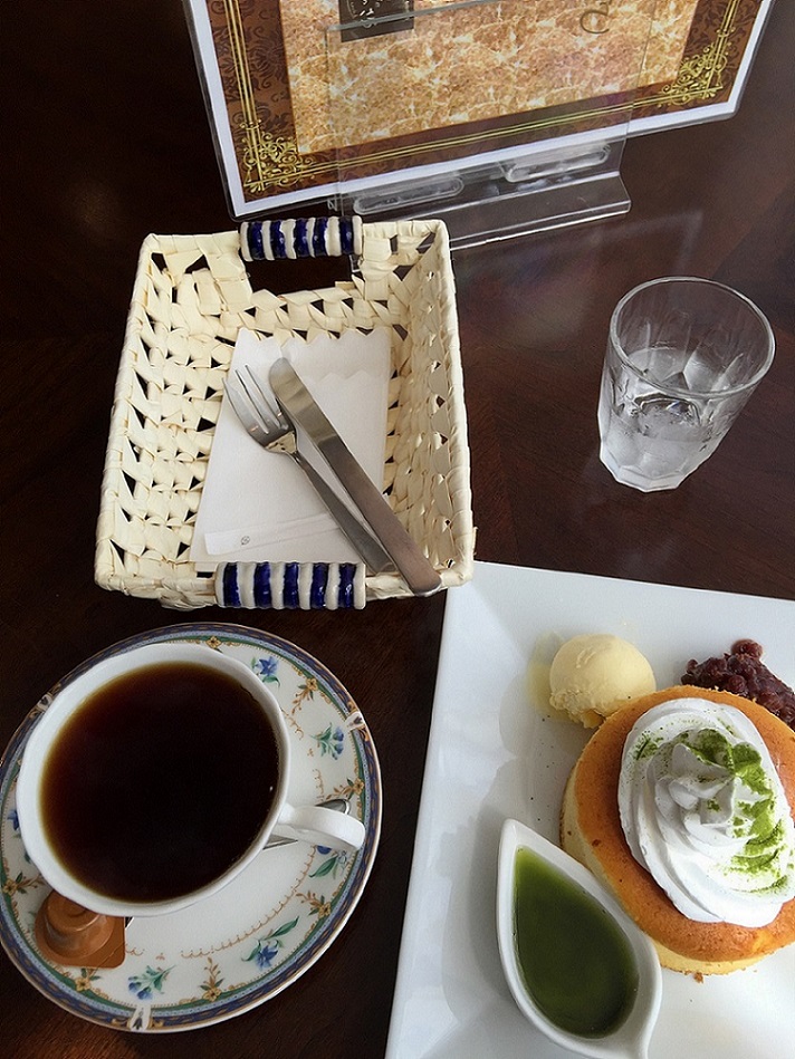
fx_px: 888
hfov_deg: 48.2
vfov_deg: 61.7
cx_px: 398
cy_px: 530
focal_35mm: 29
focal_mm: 4.15
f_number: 2.2
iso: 32
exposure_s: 1/434
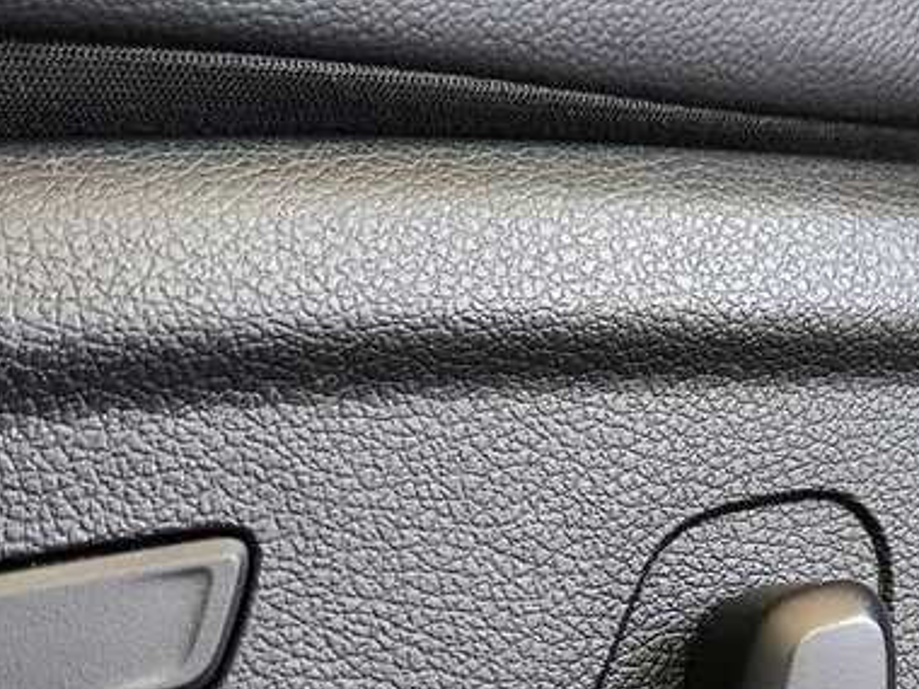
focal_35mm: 83
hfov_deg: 23.5
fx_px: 2204
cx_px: 612
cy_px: 724
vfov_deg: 17.3
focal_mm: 6.92
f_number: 1.9
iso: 320
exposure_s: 1/50
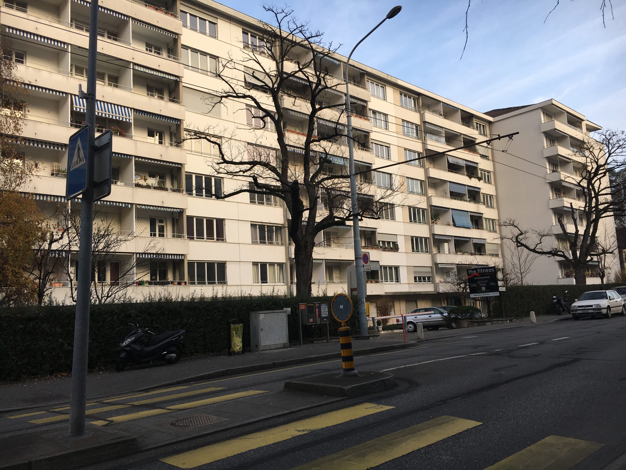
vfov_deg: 48.2
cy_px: 235
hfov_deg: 61.7
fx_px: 524
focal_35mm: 29
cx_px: 313
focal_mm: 4.15
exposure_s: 1/455
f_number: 2.2
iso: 25
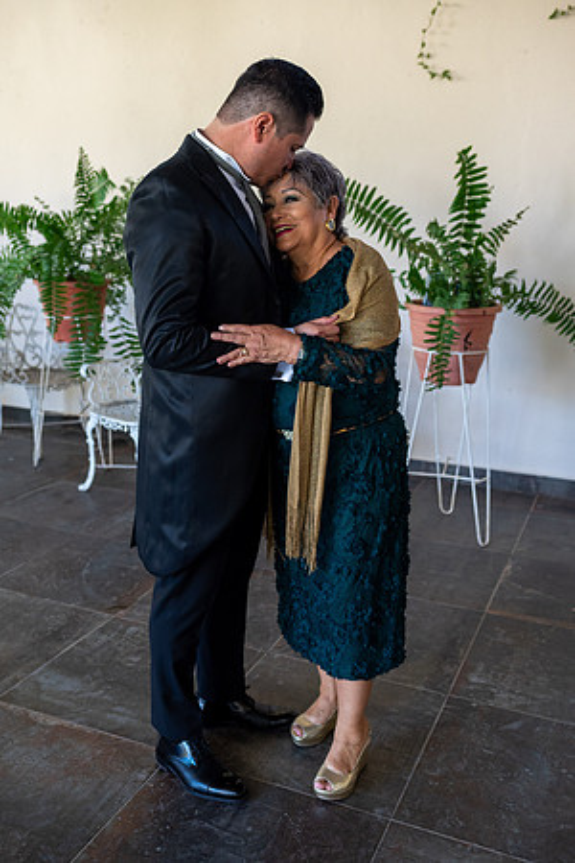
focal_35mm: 35
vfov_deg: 54.4
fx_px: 838
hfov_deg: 37.9
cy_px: 432
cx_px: 288
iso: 1600
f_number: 3.5
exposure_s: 1/320
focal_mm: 35
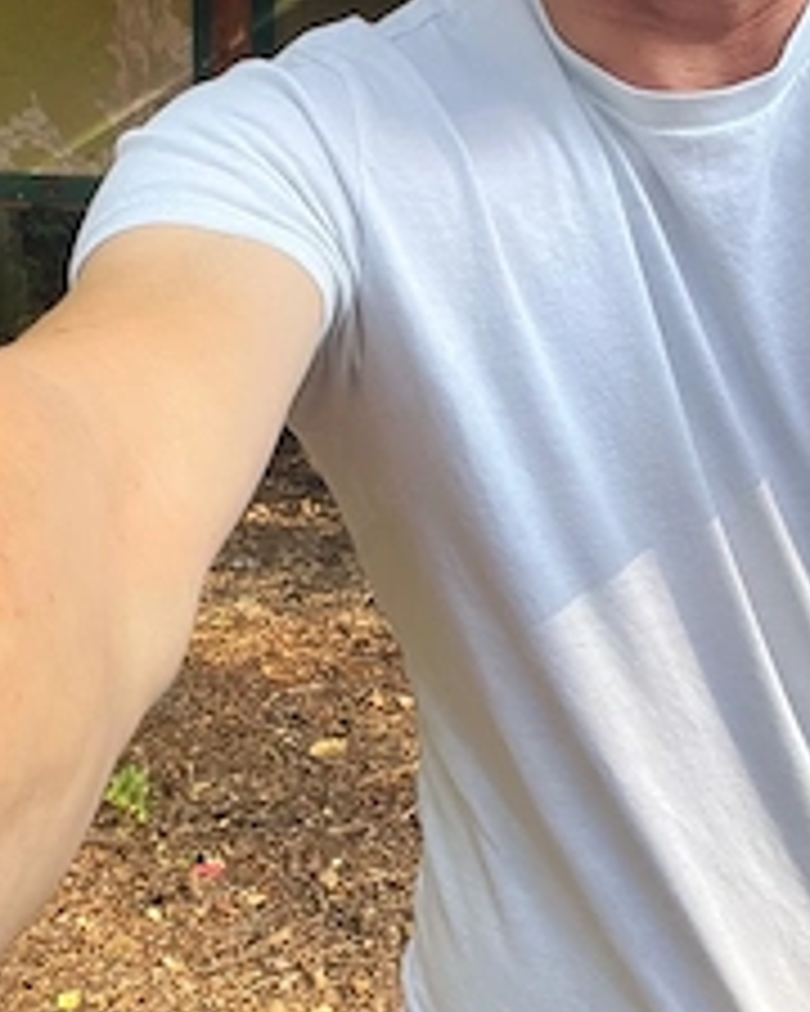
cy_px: 603
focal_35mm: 52
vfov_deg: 35.9
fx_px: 1558
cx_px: 333
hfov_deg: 29.1
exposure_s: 1/121
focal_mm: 2.71
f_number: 2.2
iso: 50
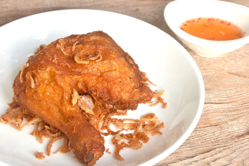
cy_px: 83
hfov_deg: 25.7
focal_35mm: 79
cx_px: 124
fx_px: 546
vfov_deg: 17.3
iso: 100
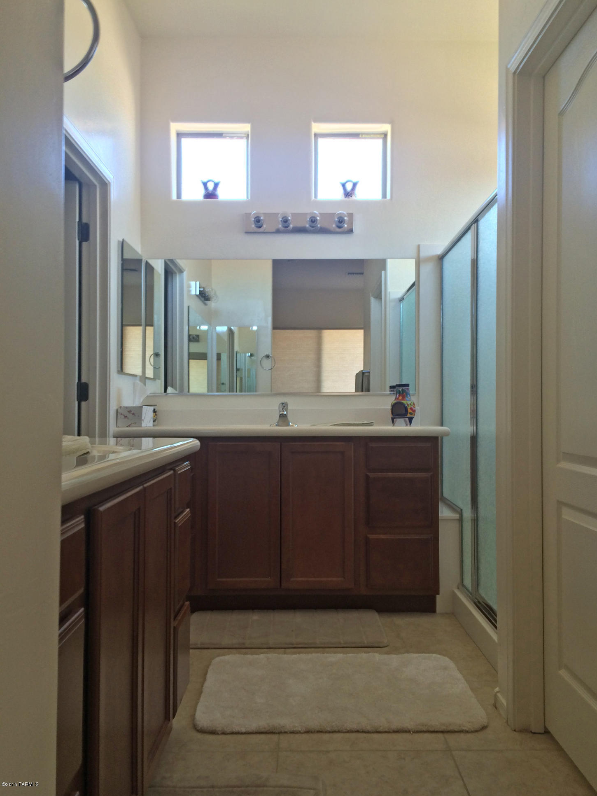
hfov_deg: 46.8
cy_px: 399
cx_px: 308
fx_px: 690
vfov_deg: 60.0
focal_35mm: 30
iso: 50
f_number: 2.2
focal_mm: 4.15
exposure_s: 1/30
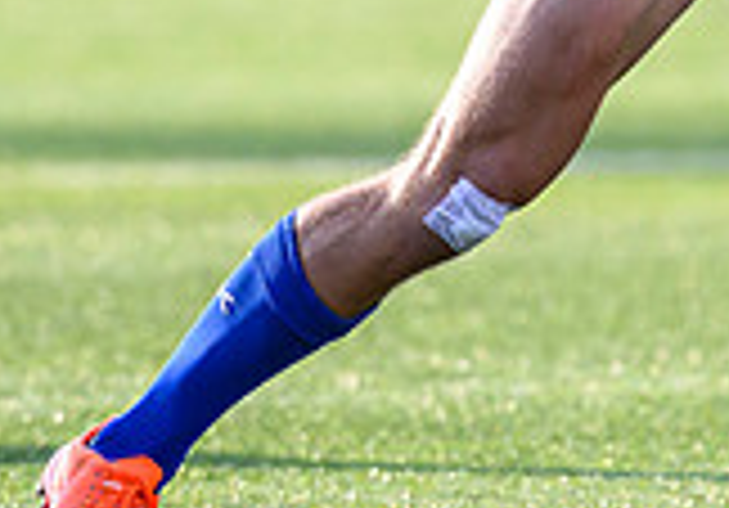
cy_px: -318
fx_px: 40323
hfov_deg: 1.0
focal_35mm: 1963
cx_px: 1026
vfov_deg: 0.7
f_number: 4
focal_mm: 400
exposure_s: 1/2500
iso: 1000
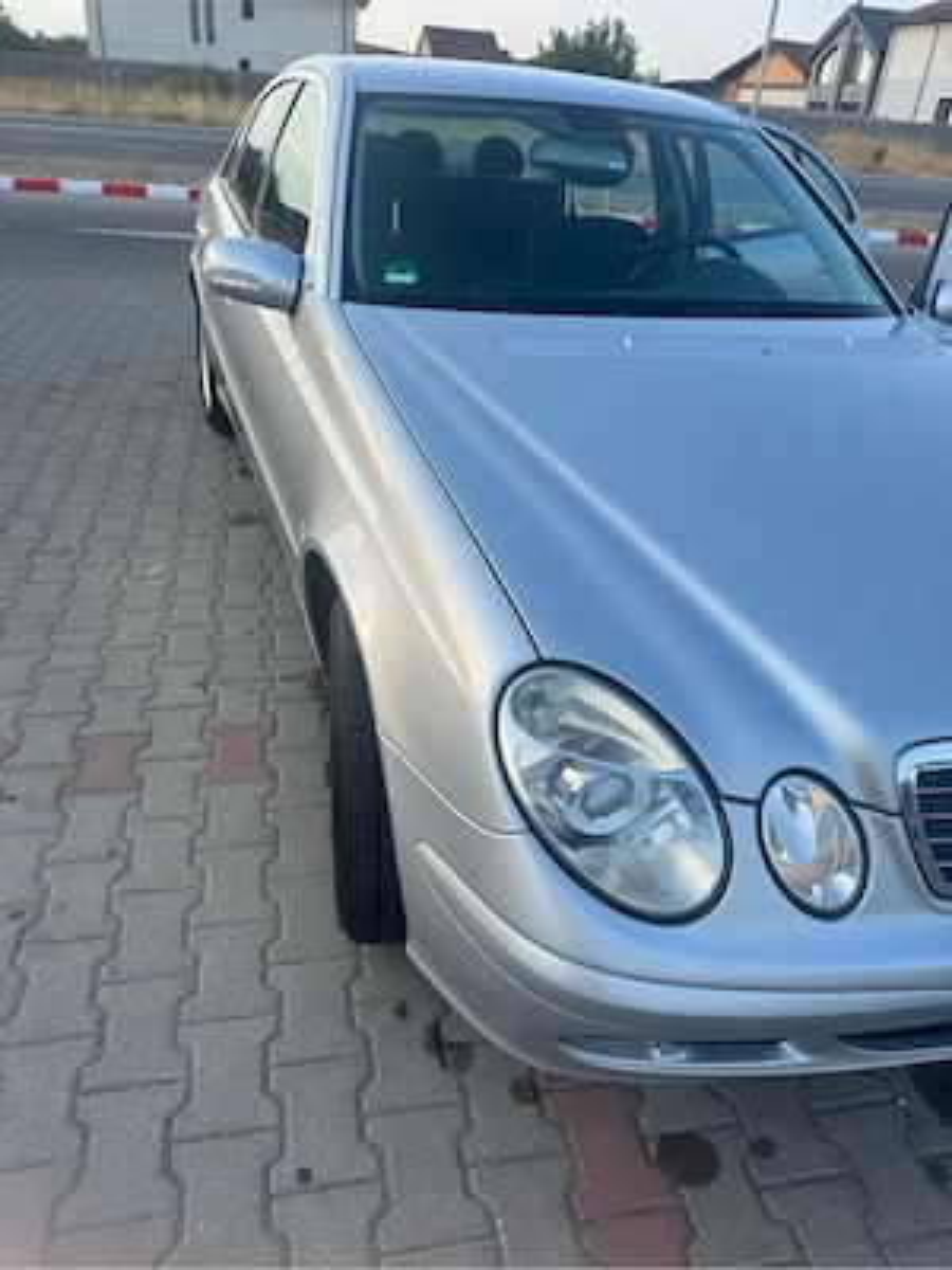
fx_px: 880
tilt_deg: -30.9
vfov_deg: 71.6
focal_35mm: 24
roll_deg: -4.1
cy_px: 635
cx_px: 476
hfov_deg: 56.8
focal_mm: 6.76
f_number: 1.78
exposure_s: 1/1366
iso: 80
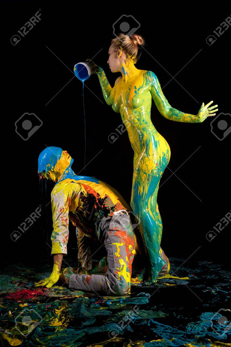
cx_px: 116
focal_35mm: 50
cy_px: 174
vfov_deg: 39.6
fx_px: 481
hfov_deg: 27.0
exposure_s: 1/100
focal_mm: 50
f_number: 8
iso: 320
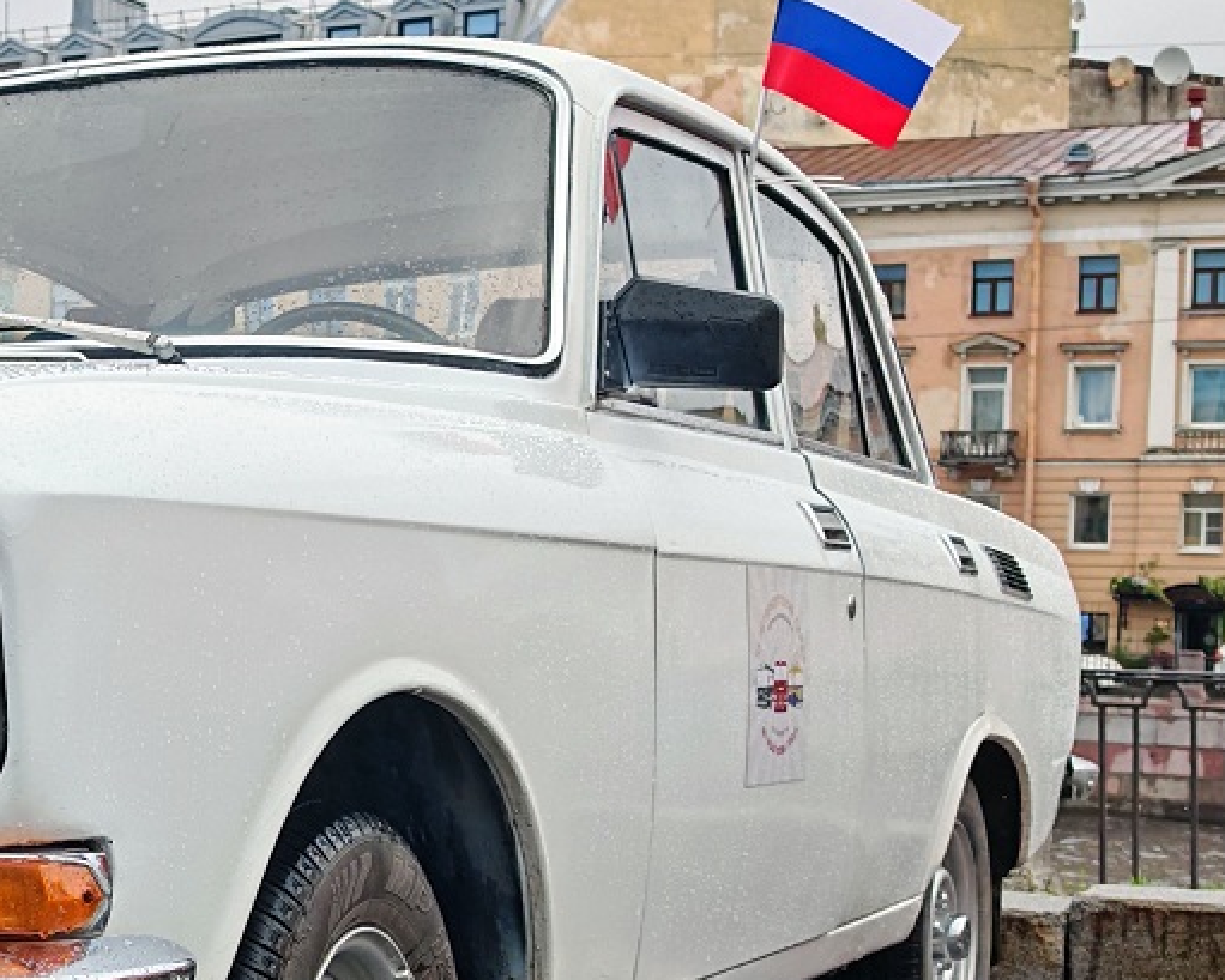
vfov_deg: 20.1
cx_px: -137
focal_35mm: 76
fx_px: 2756
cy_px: 624
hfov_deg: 23.5
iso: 100
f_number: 2
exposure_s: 1/4100
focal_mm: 6.83
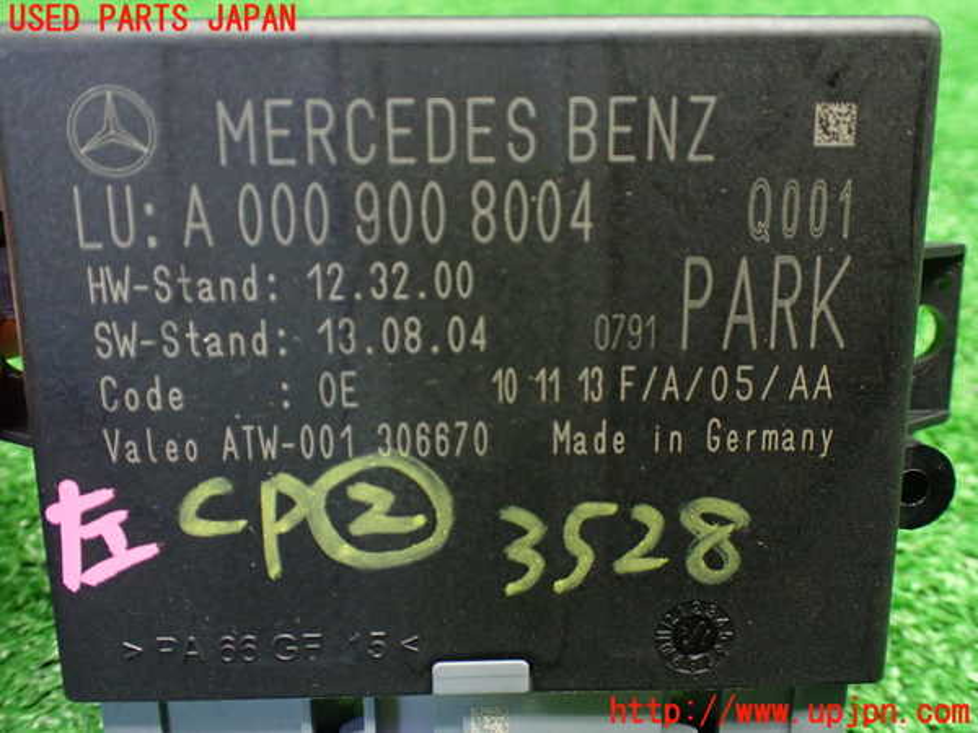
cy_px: 366
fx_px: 848
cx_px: 489
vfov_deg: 46.8
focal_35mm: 30
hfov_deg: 60.0
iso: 800
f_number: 2.3
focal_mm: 5.4
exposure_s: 1/60
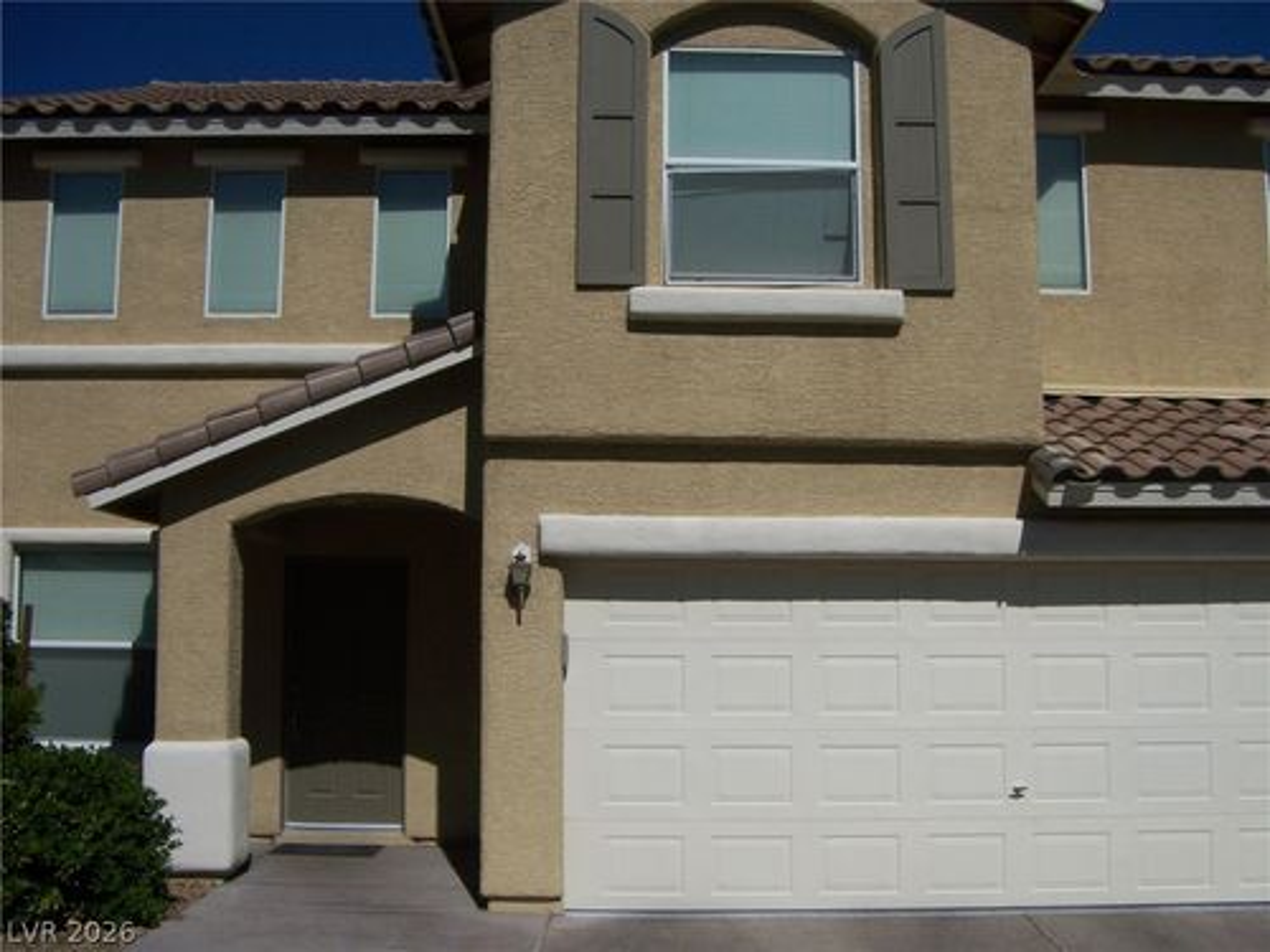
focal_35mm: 38
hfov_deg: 49.0
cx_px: 635
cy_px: 476
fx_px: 1394
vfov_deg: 37.7
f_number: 7.1
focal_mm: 6.3
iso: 64
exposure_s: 1/800
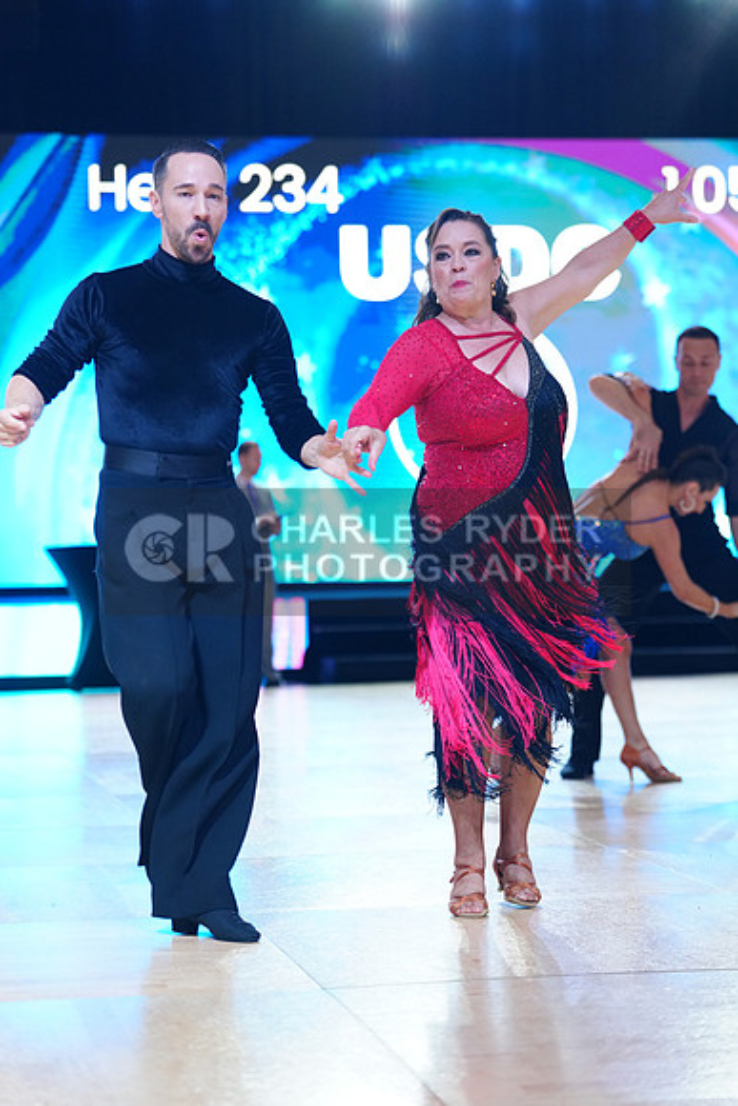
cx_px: 369
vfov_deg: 23.9
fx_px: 2612
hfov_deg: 16.1
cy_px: 553
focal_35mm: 85
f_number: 2.8
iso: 2000
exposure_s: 1/400
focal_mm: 85
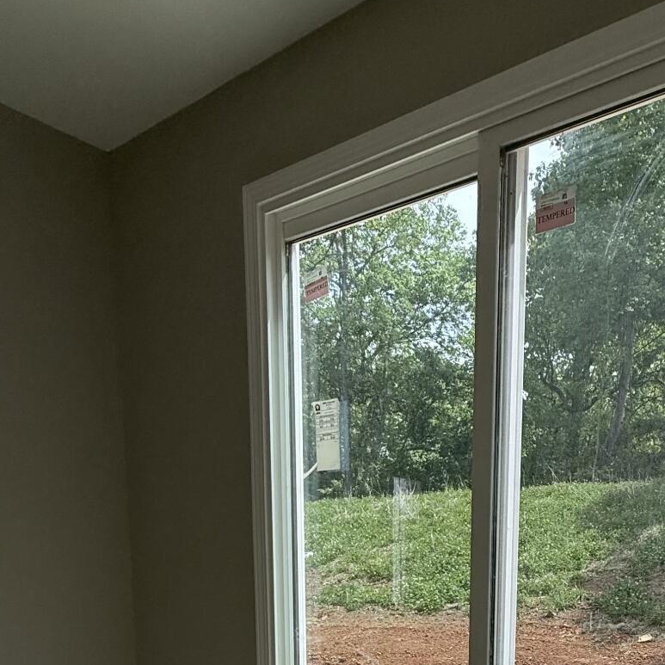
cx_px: 528
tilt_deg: -7.5
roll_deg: -2.6
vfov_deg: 44.1
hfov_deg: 48.3
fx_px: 696
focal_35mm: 32
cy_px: 656
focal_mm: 2.22
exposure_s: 1/1285
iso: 50
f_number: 2.2
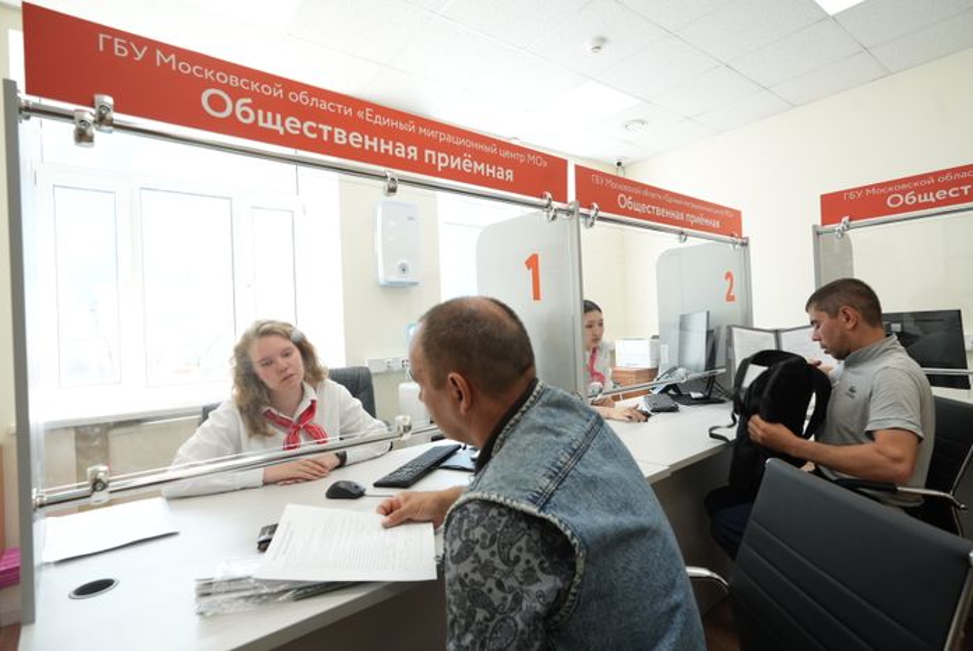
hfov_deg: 90.0
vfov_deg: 67.5
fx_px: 487
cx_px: 486
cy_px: 326
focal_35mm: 18
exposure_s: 1/100
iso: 1000
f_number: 5.6
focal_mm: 18
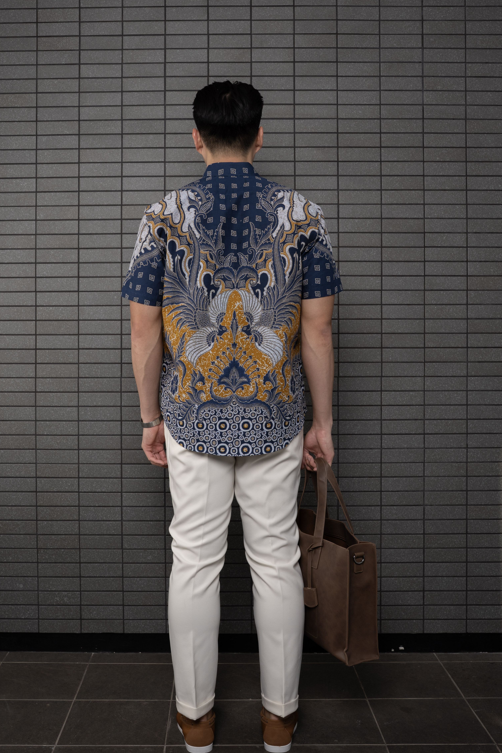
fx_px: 858
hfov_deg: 32.6
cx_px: 219
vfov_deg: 47.3
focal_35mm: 41
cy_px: 340
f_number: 8
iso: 160
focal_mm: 31
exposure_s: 1/125
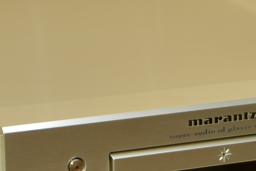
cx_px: 249
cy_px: 184
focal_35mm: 254
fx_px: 1806
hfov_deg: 8.1
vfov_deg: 5.4
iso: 100
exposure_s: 1/40
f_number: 4
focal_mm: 56
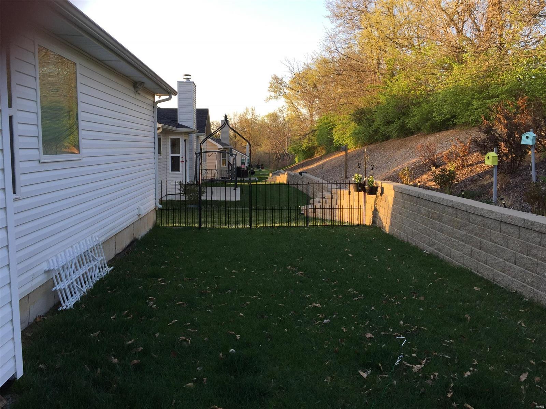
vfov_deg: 48.2
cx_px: 273
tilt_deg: -5.3
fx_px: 457
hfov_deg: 61.7
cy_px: 204
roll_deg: -1.0
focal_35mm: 29
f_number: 2.2
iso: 32
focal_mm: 4.15
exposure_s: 1/162
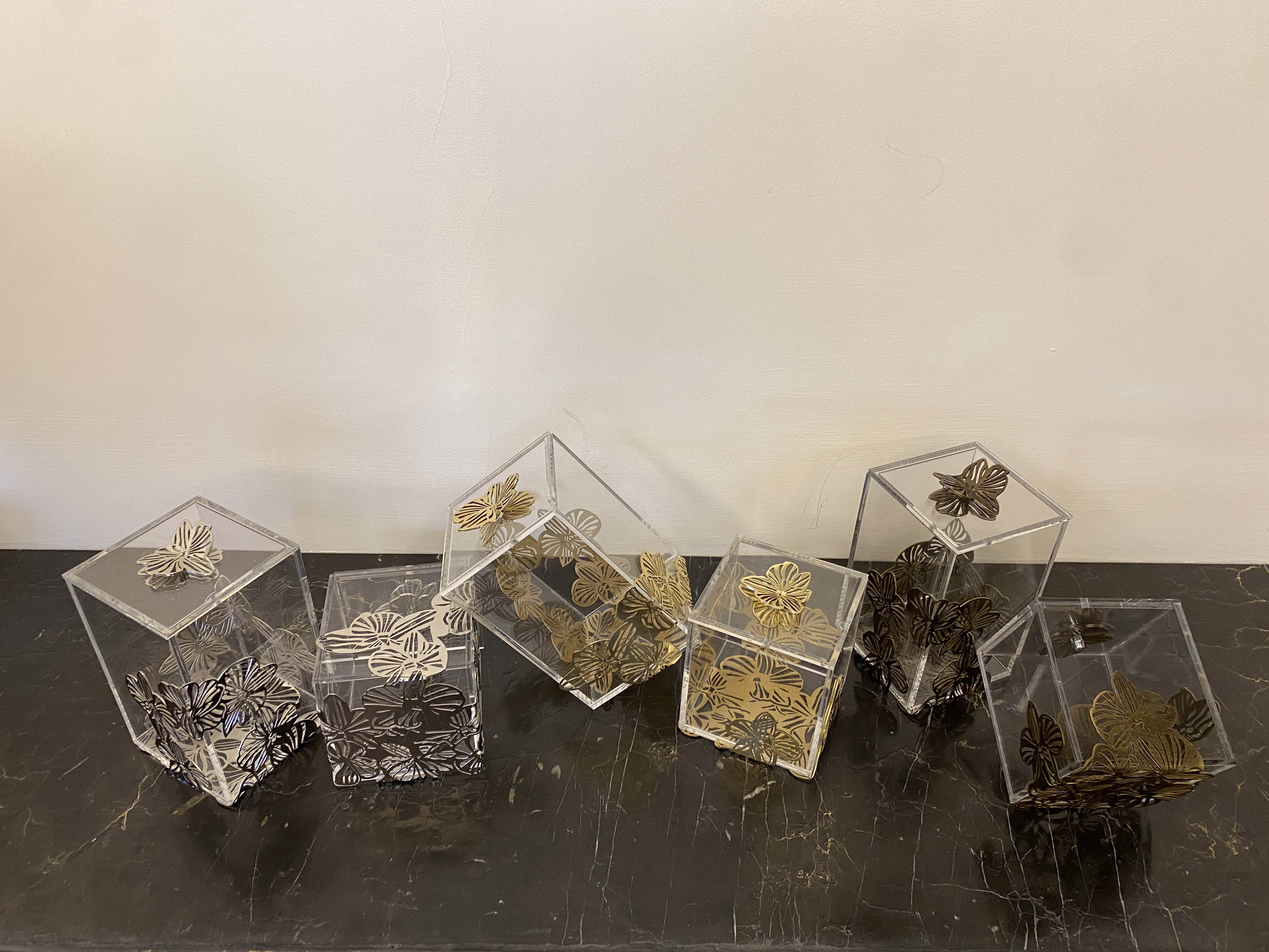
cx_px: 634
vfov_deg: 53.1
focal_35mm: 26
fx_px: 953
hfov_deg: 67.3
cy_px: 476
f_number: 1.8
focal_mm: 4.25
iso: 160
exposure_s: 1/50
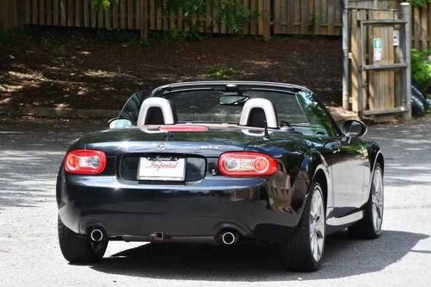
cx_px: 210
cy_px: 143
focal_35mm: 159
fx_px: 1902
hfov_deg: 12.9
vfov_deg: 8.6
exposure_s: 1/250
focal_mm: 98
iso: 200
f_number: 7.1
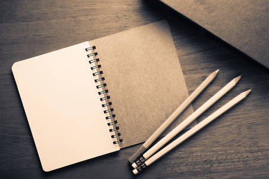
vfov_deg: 26.5
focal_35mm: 51
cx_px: 134
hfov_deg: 38.9
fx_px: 381
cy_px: 90
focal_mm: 34.3
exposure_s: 1/125
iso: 200
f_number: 8
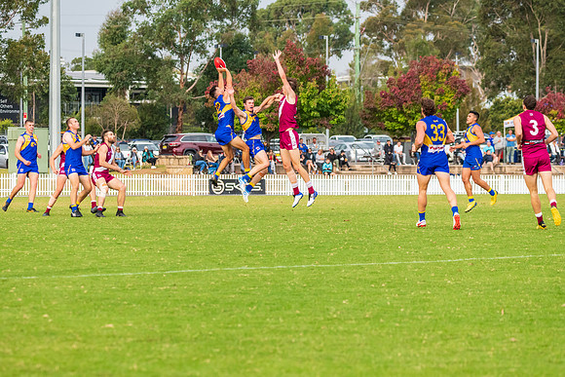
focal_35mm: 164
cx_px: 286
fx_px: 2580
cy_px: 207
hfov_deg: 12.5
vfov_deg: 8.4
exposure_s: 1/1250
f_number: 8
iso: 1000
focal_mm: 150
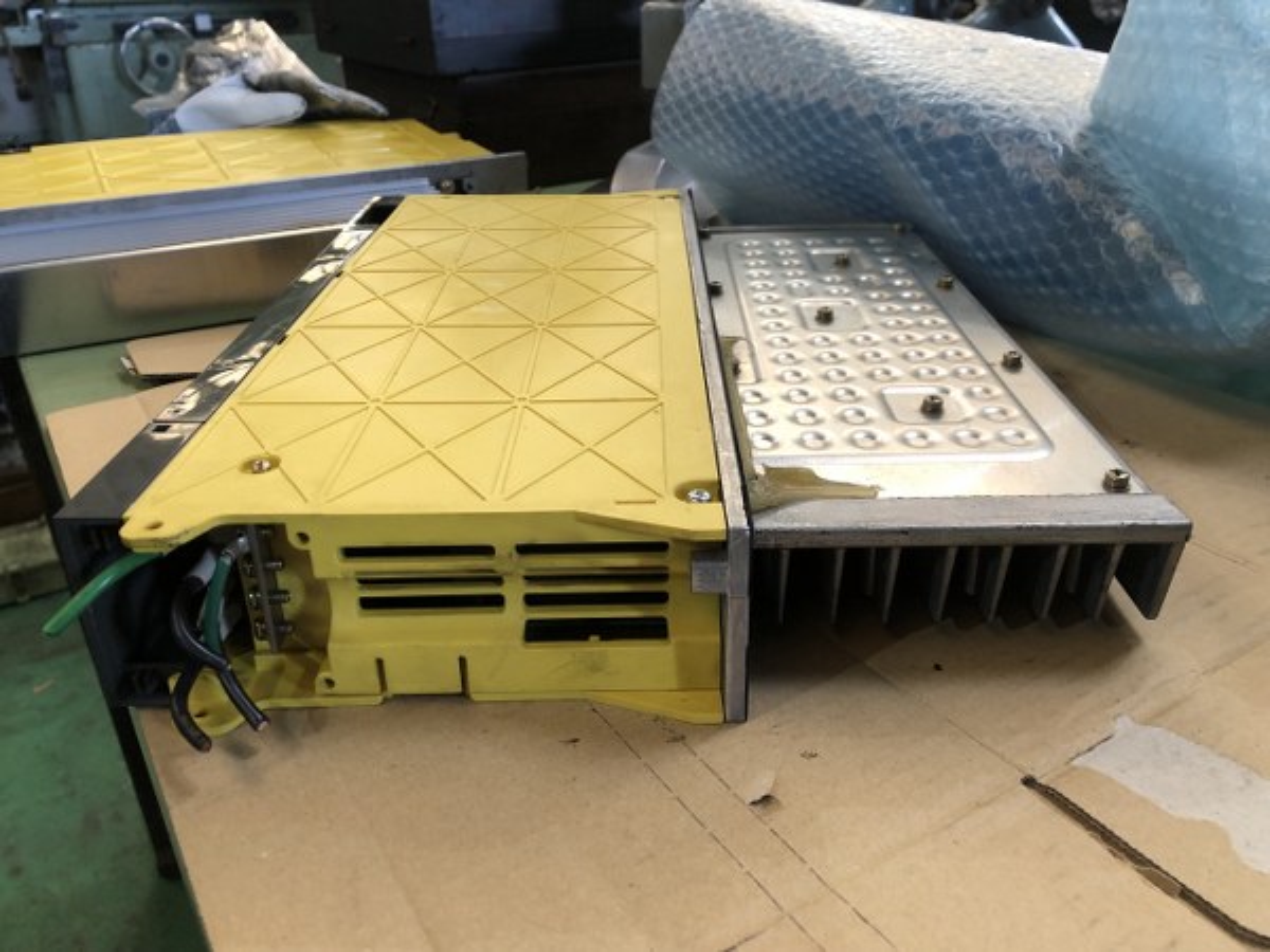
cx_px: 635
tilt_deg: -25.8
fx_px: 1027
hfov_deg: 63.4
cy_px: 476
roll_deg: +0.5
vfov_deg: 49.7
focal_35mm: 28
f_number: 1.8
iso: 40
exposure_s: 1/20
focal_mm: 4
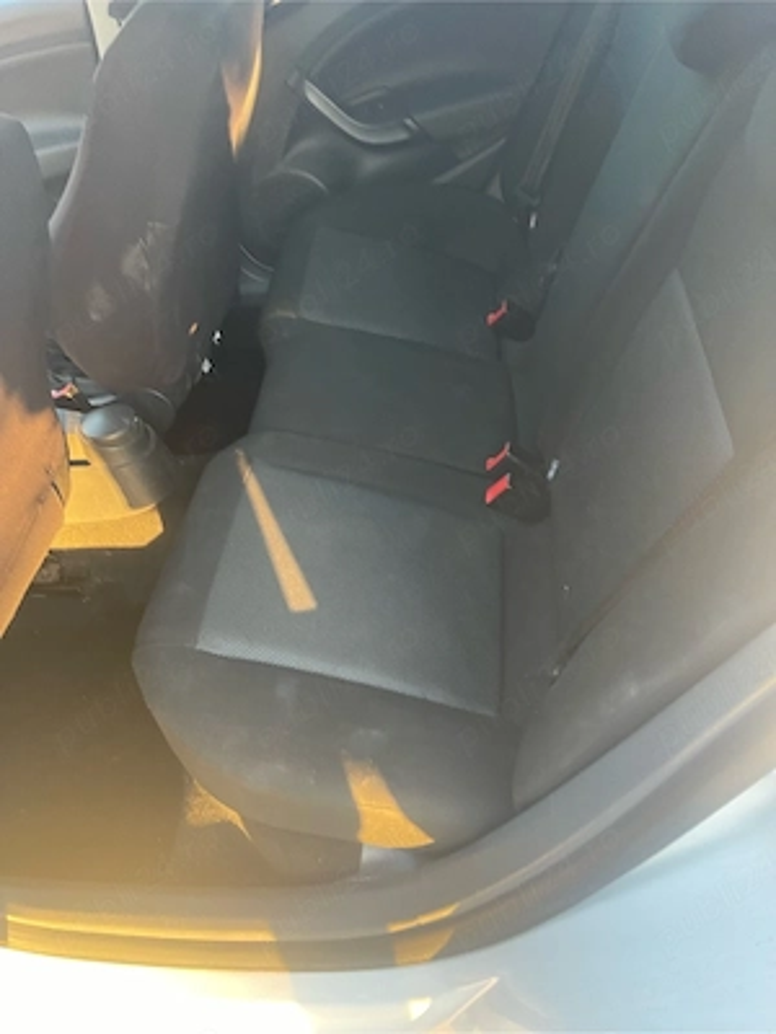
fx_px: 747
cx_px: 388
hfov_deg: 54.9
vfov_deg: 69.4
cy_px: 517
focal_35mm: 25
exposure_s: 1/68
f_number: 1.6
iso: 125
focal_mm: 5.1
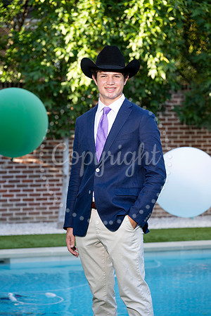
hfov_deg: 14.1
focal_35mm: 97
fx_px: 853
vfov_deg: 21.0
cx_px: 106
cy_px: 158
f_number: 4.5
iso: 400
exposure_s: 1/200
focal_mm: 97
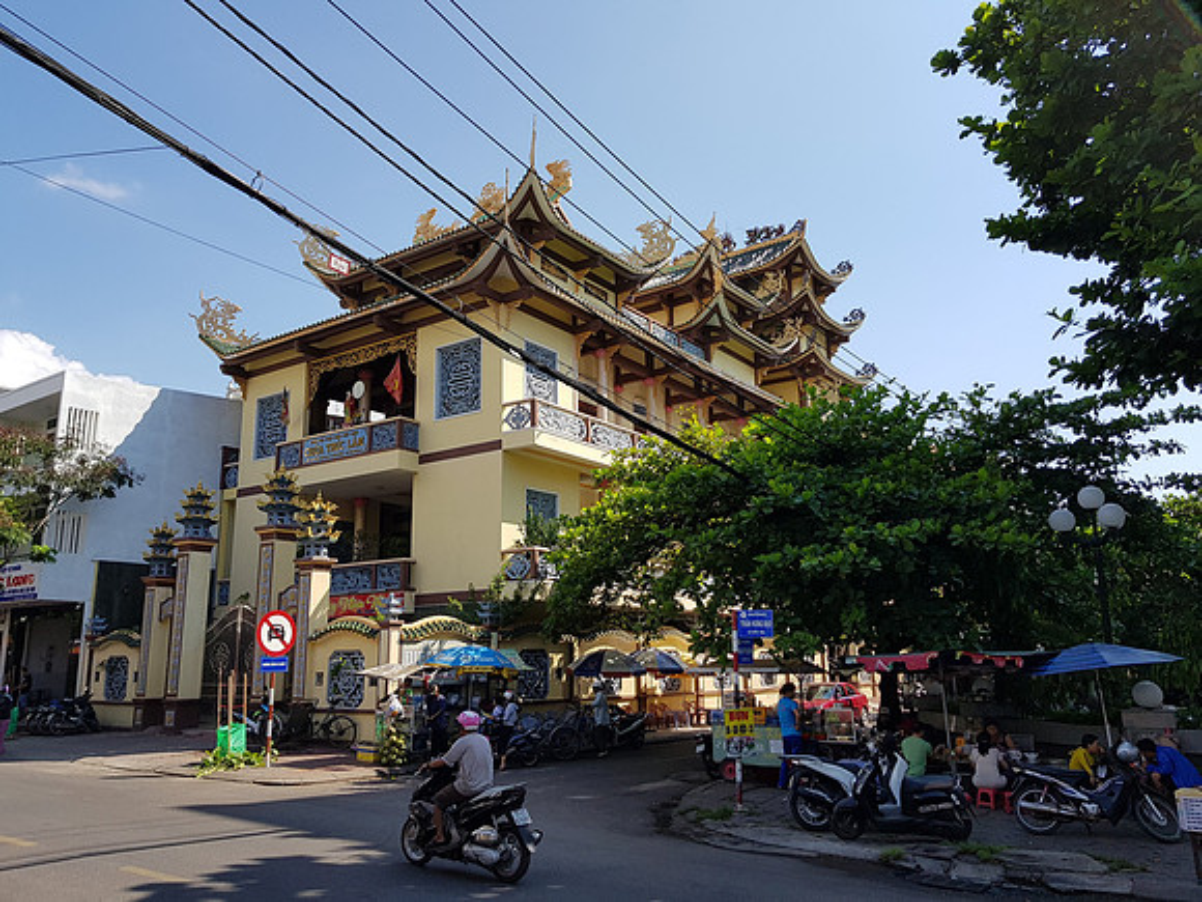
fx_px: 903
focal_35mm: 26
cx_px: 601
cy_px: 451
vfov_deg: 53.1
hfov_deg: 67.3
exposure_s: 1/1764
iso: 40
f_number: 1.7
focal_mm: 4.2
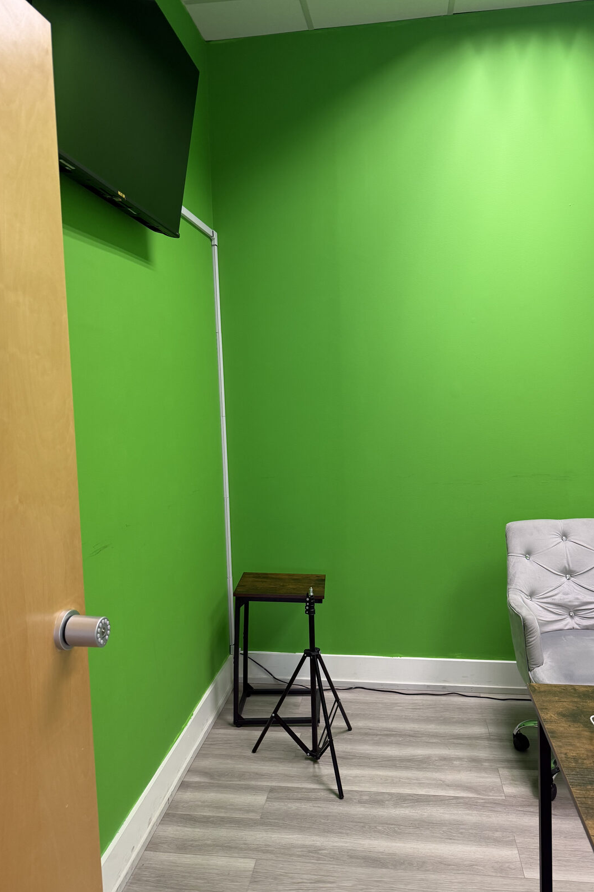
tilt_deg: -5.9
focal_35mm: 25
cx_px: 323
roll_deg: +1.6
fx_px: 619
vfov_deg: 71.5
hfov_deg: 51.2
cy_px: 446
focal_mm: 6.76
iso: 200
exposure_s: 1/120
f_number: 1.78
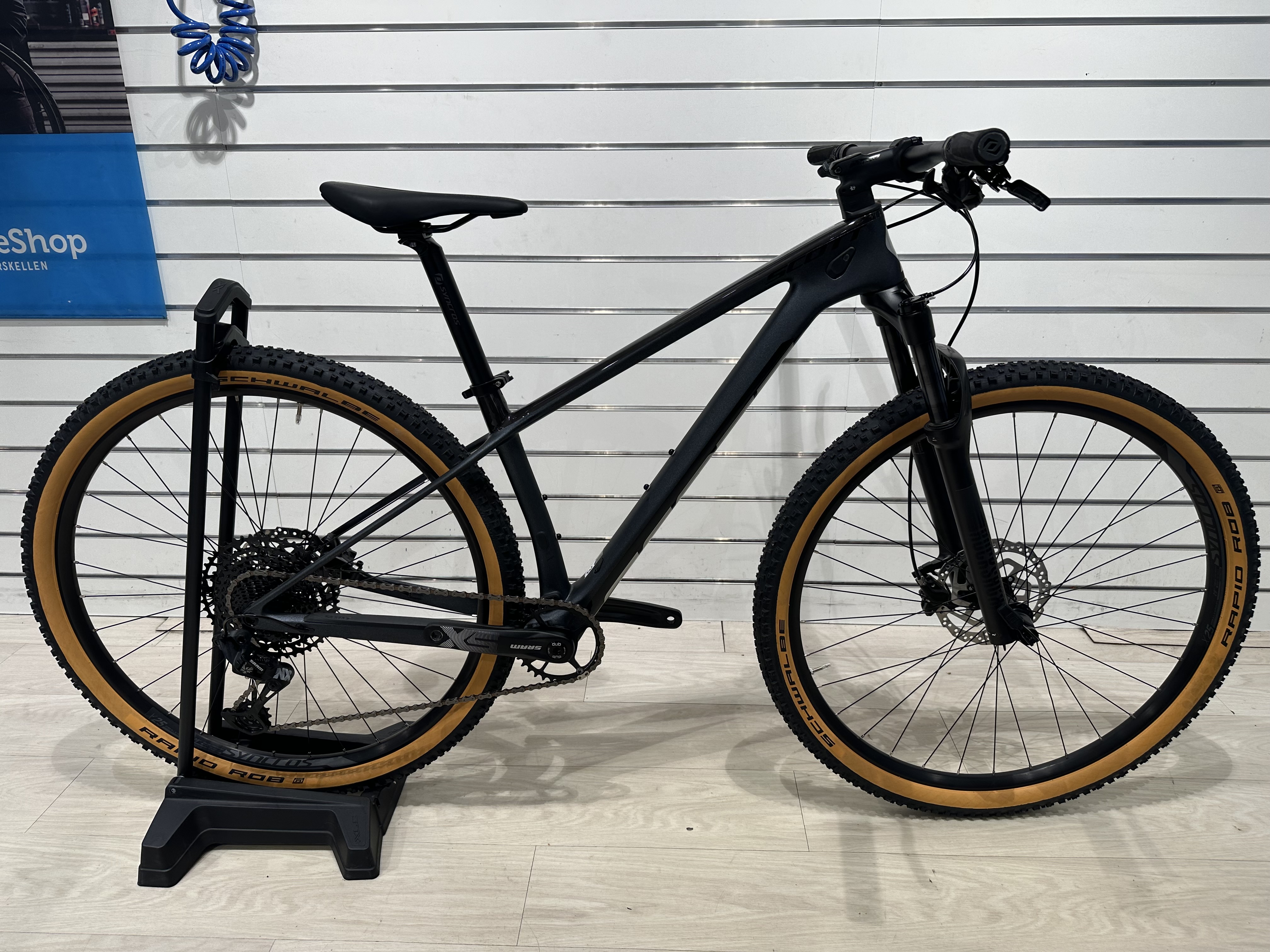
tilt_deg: -20.7
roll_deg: +0.4
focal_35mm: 24
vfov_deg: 56.8
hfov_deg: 71.6
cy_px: 476
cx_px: 635
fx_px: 881
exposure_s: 1/117
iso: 50
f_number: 1.78
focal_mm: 6.86
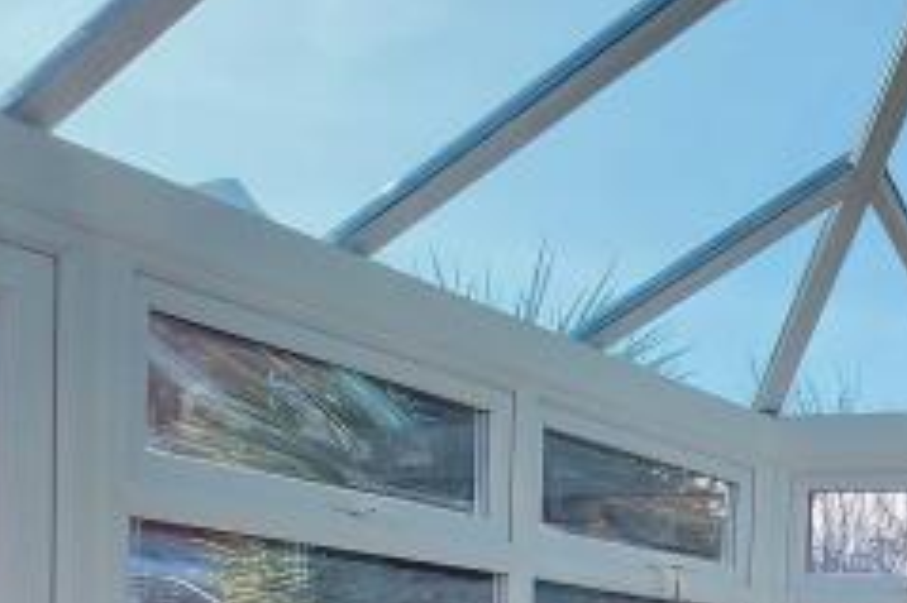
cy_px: 876
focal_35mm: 58
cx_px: 994
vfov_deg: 20.4
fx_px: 1460
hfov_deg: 30.8
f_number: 2.2
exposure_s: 1/1117
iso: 32
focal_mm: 1.7
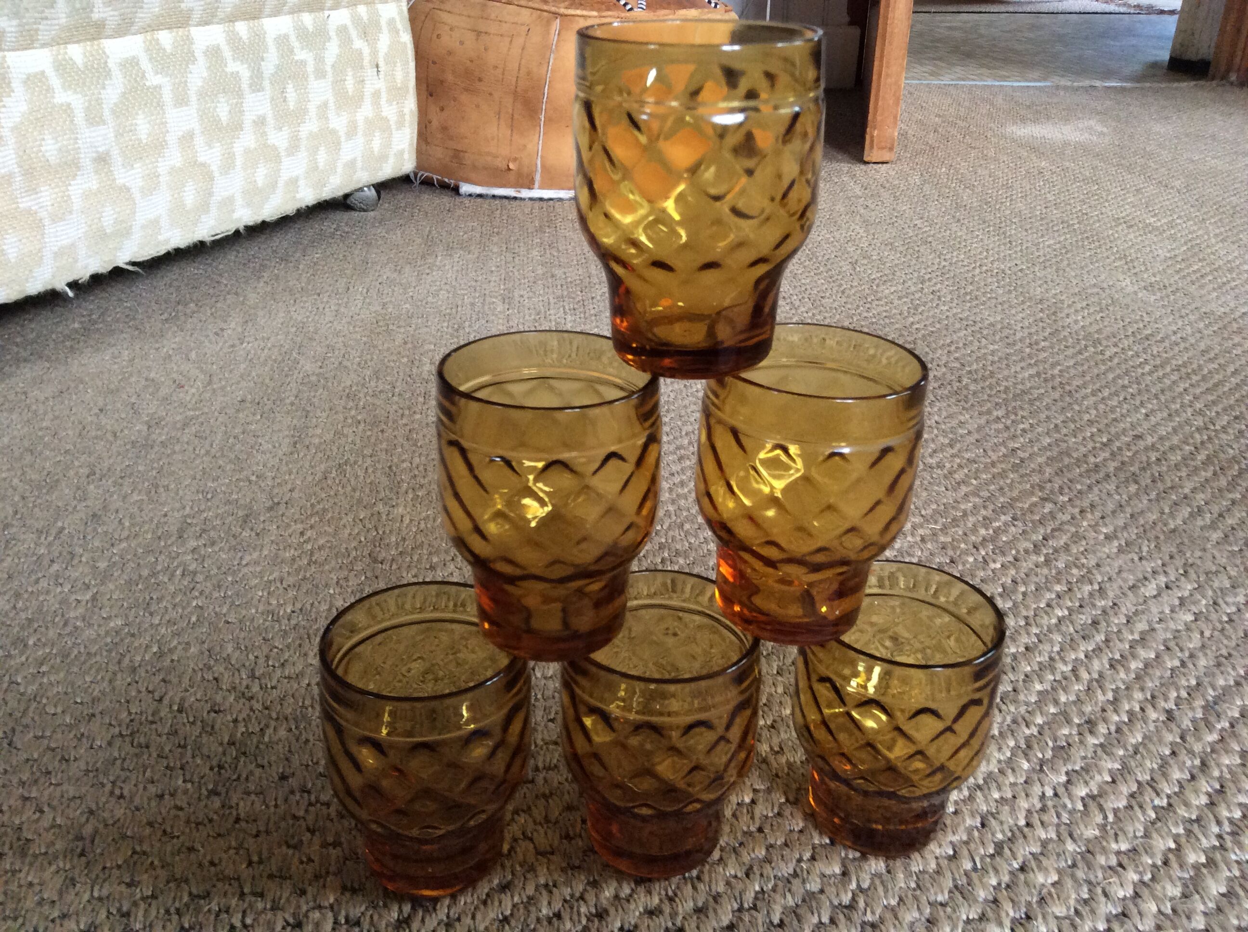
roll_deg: +1.7
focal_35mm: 32
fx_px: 1152
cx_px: 624
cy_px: 466
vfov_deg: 44.1
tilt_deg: -27.5
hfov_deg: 56.9
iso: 160
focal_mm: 3.3
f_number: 2.4
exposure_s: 1/25
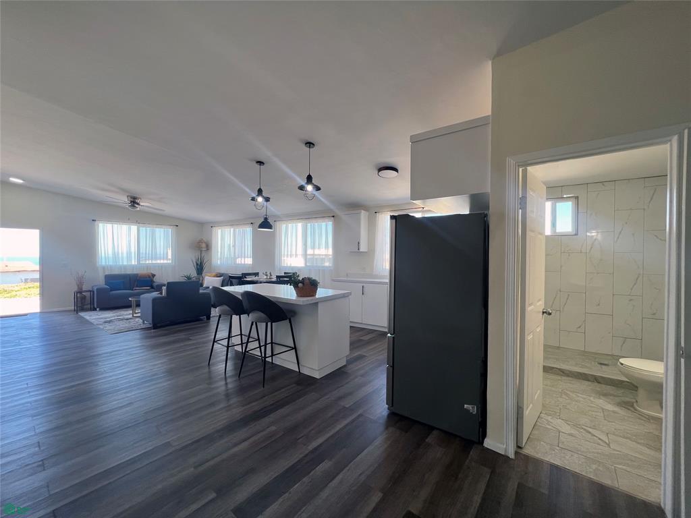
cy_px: 259
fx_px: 260
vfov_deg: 89.9
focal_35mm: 13
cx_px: 346
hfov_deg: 106.2
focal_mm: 1.57
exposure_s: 1/99
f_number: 1.8
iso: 64
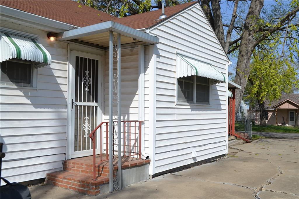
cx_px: 150
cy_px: 100
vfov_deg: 36.8
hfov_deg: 53.1
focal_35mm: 36
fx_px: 299
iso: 100
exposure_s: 1/320
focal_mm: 24
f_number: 9
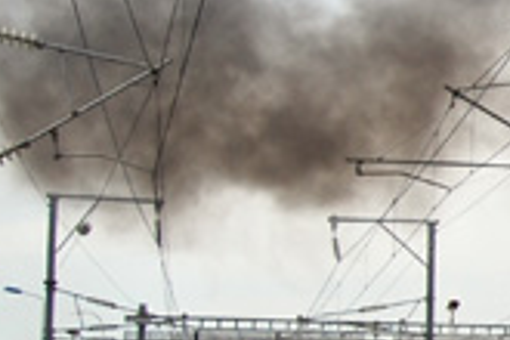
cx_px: 890
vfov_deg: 10.5
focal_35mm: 131
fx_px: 1856
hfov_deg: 14.0
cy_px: 155
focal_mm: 18
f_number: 9
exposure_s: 1/320
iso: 100
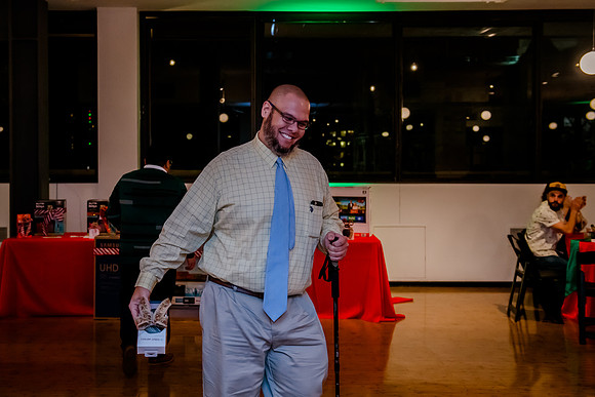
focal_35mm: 45
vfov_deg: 29.6
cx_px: 245
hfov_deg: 43.1
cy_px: 166
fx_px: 751
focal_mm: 38
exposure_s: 1/125
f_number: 4
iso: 2500
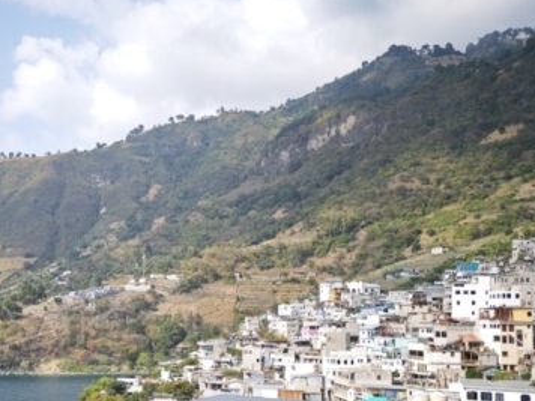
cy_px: 287
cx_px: 140
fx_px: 649
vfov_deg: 33.8
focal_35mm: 42
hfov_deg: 43.5
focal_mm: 8.72
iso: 50
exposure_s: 1/1004
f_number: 1.63
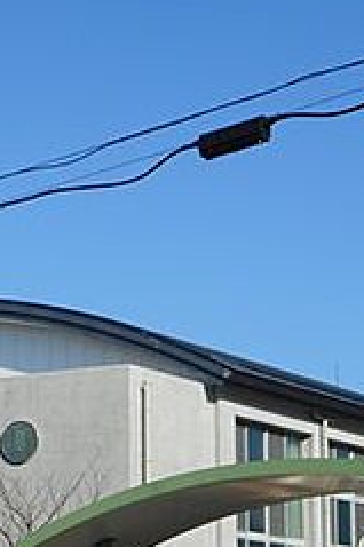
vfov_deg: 17.5
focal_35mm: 115
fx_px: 1747
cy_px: 490
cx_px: 94
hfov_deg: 11.9
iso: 80
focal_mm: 7.9
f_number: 4.7
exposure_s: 1/500
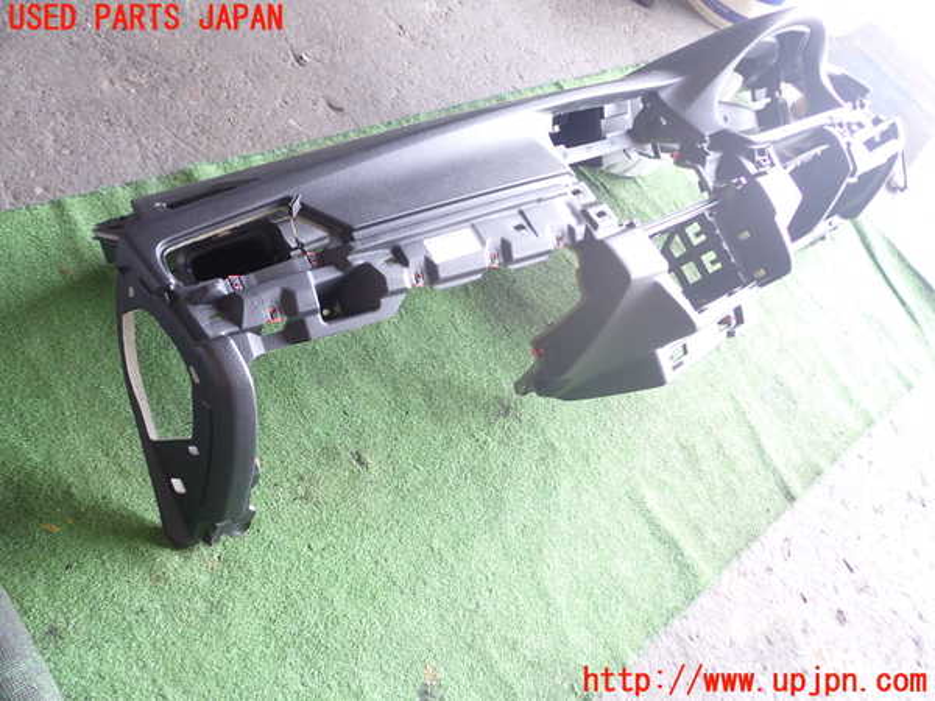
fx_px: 864
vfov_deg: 44.2
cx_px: 468
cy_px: 350
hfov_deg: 56.8
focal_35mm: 32
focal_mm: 5.79
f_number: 2.4
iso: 200
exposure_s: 1/40
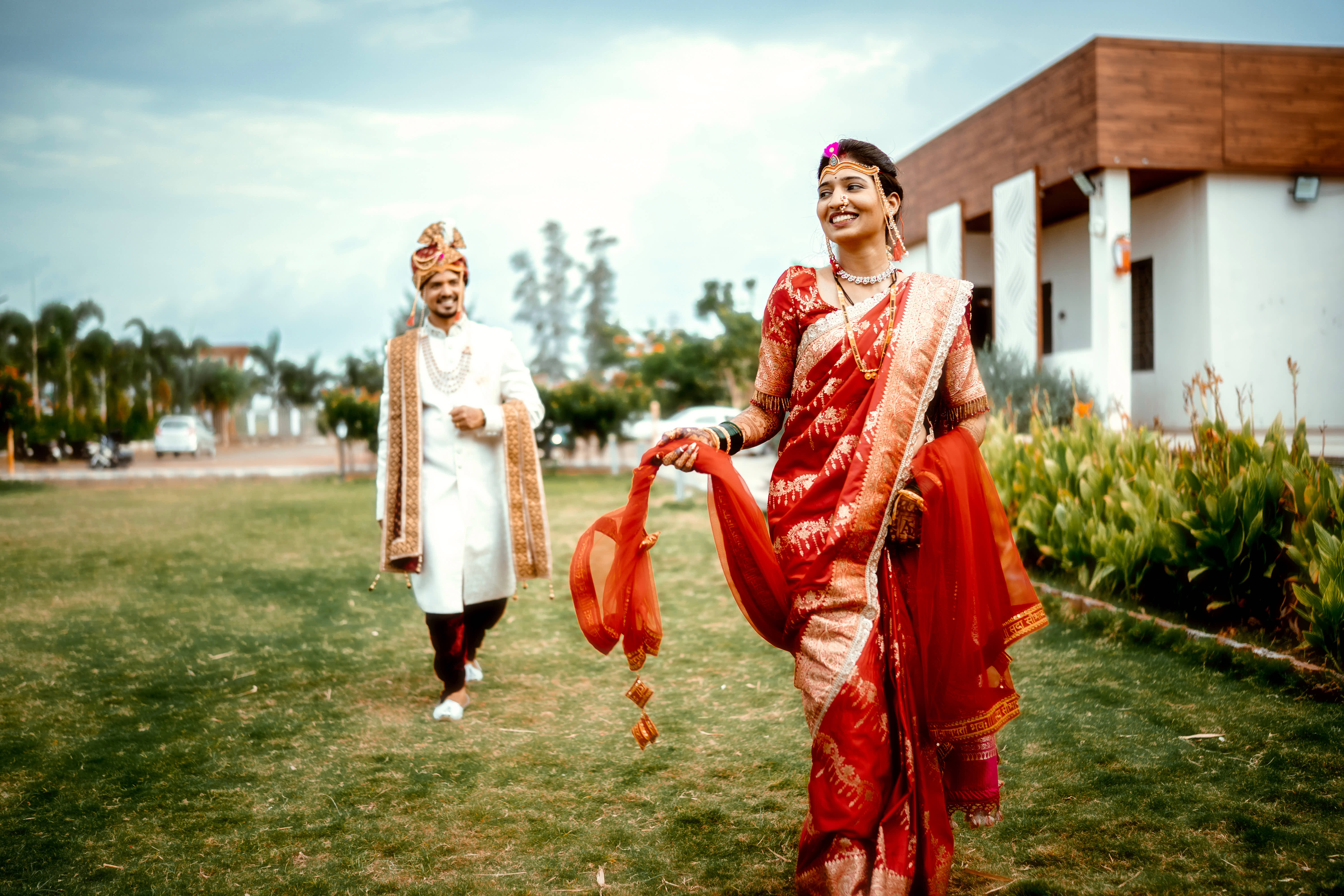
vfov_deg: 37.9
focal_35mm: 35
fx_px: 1307
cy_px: 448
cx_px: 672
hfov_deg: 54.4
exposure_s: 1/1600
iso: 100
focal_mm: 35
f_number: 1.4
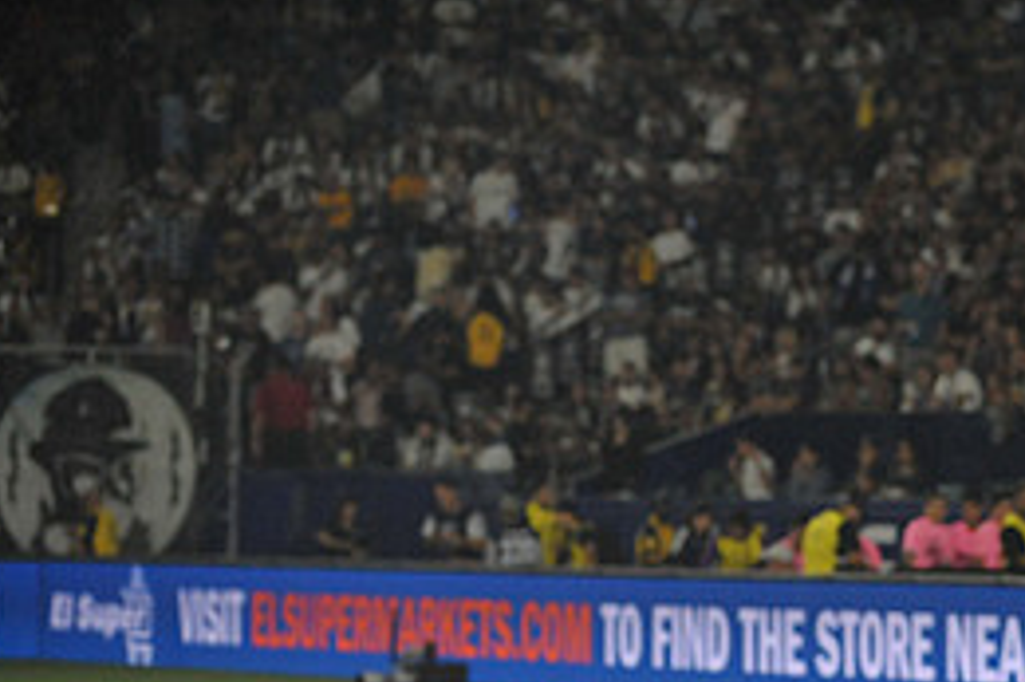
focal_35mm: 268
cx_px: 1116
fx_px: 7625
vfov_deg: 5.1
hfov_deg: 7.6
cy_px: 757
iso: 3200
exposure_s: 1/2500
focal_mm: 120
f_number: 3.2
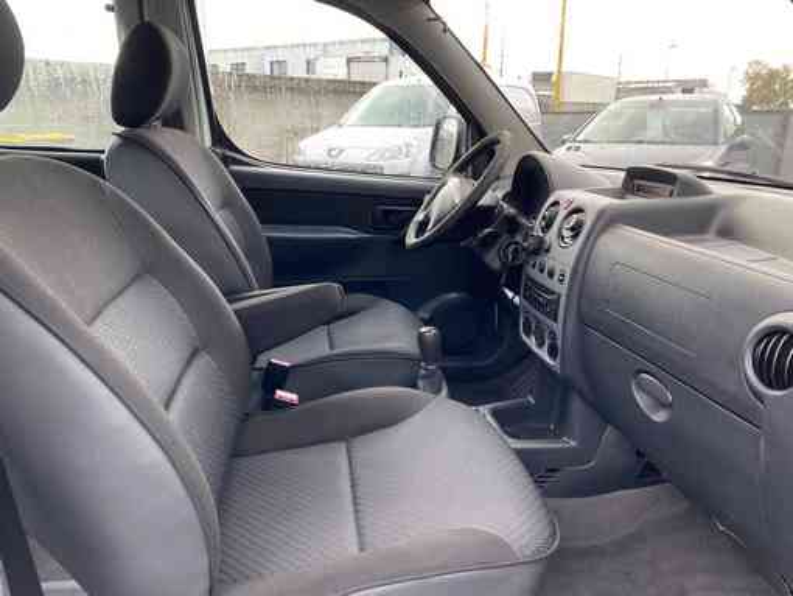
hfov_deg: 67.3
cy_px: 298
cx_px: 396
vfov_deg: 53.1
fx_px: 596
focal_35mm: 26
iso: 80
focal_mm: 4.25
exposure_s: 1/121
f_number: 1.8
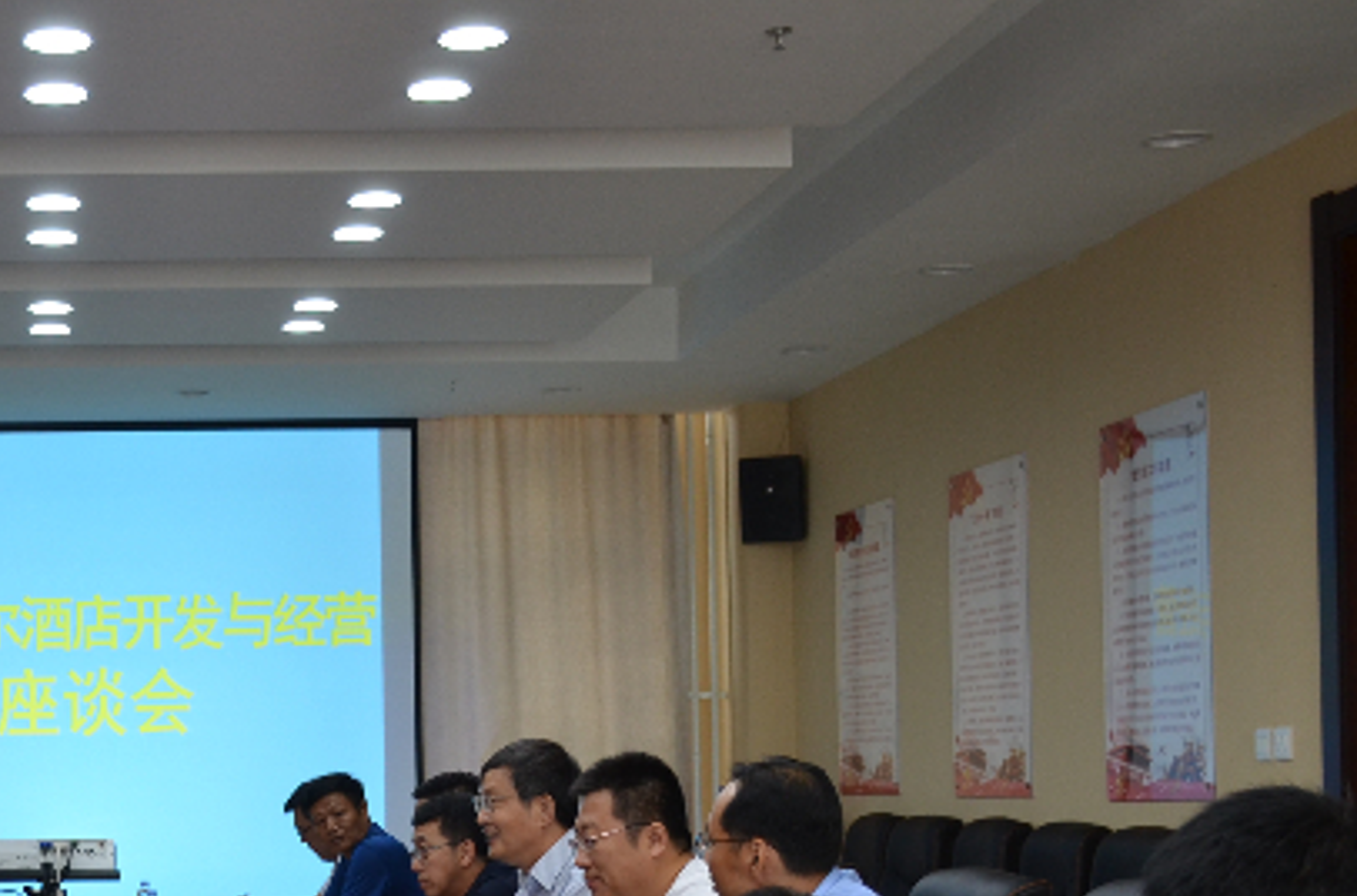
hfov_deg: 27.6
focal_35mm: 71
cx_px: 167
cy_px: 731
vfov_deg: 18.9
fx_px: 2668
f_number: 4.5
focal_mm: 24
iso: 400
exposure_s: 1/80
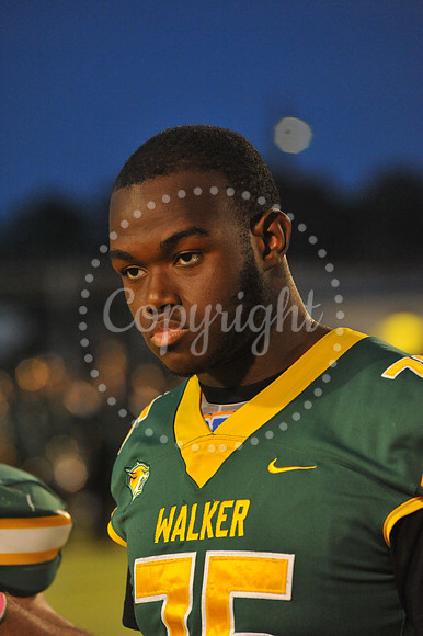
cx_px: 212
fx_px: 3529
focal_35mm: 200
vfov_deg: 10.3
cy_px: 318
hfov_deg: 6.9
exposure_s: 1/200
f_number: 5.6
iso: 4000
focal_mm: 200
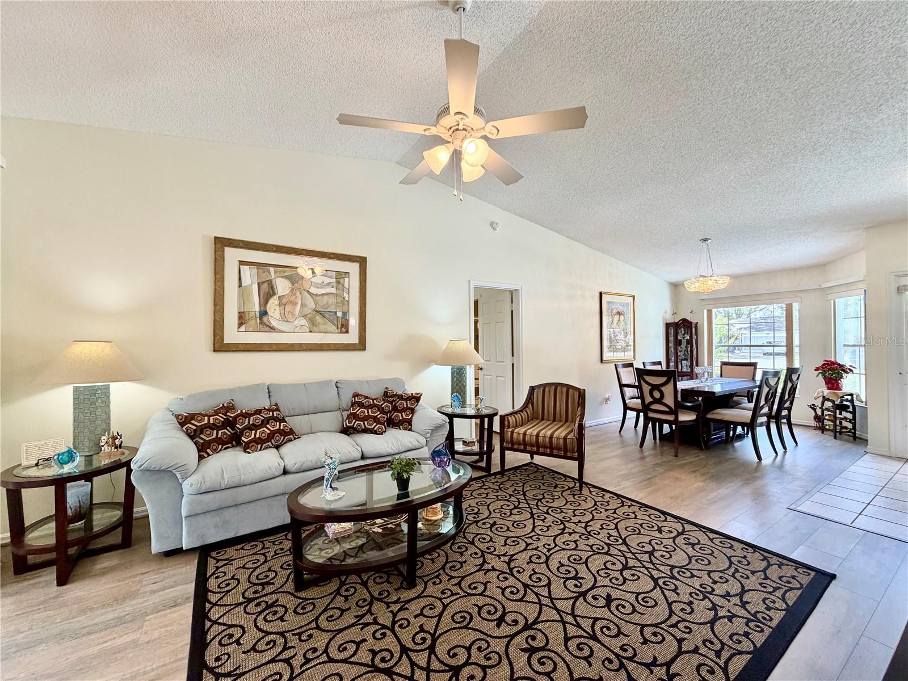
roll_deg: +0.5
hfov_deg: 102.1
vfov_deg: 85.7
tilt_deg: +0.2
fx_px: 367
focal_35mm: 14
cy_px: 340
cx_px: 454
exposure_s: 1/120
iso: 160
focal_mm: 2.22
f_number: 2.2
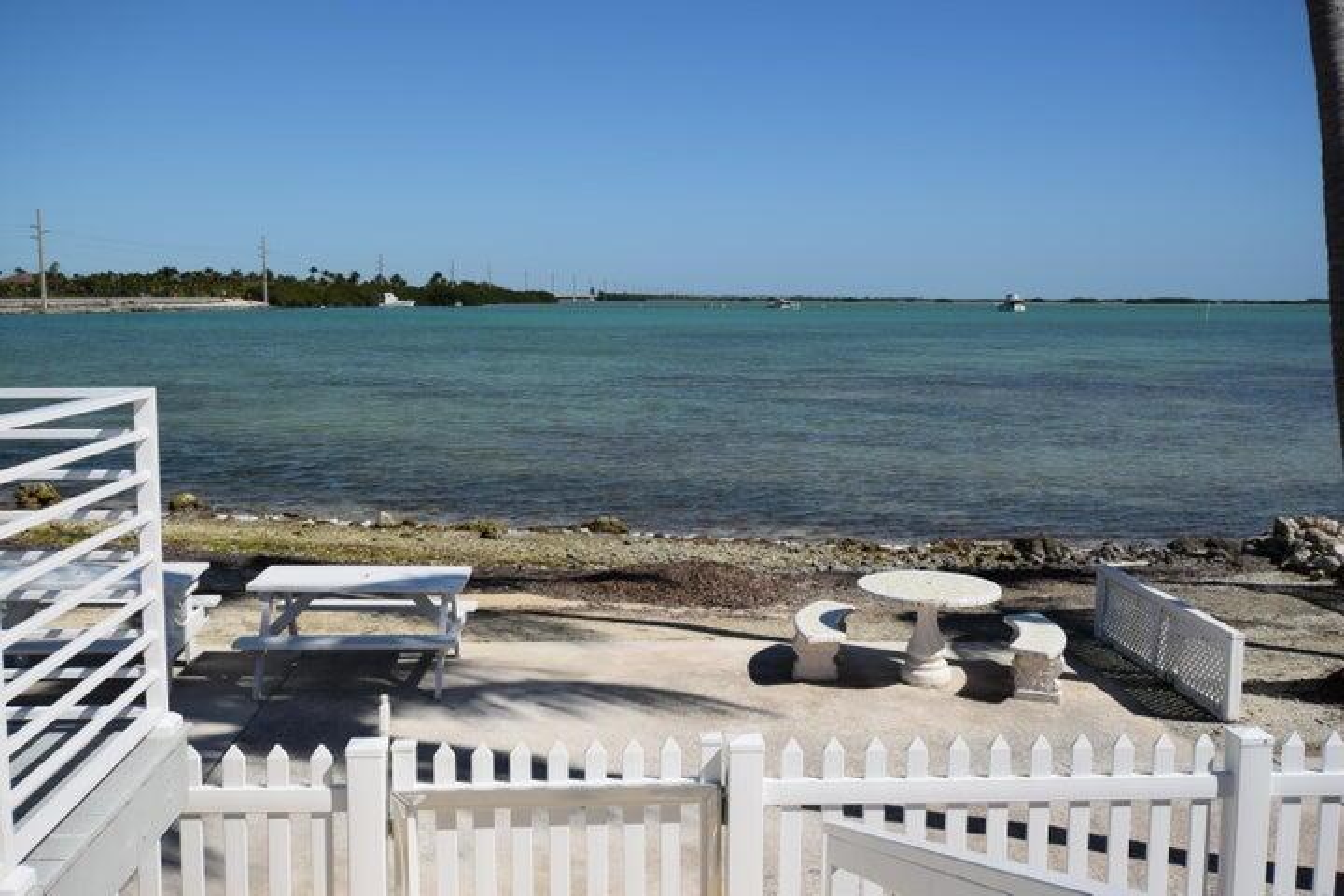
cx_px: 672
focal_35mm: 36
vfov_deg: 36.9
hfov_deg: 53.1
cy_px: 448
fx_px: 1344
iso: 200
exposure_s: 1/800
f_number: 9
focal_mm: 24
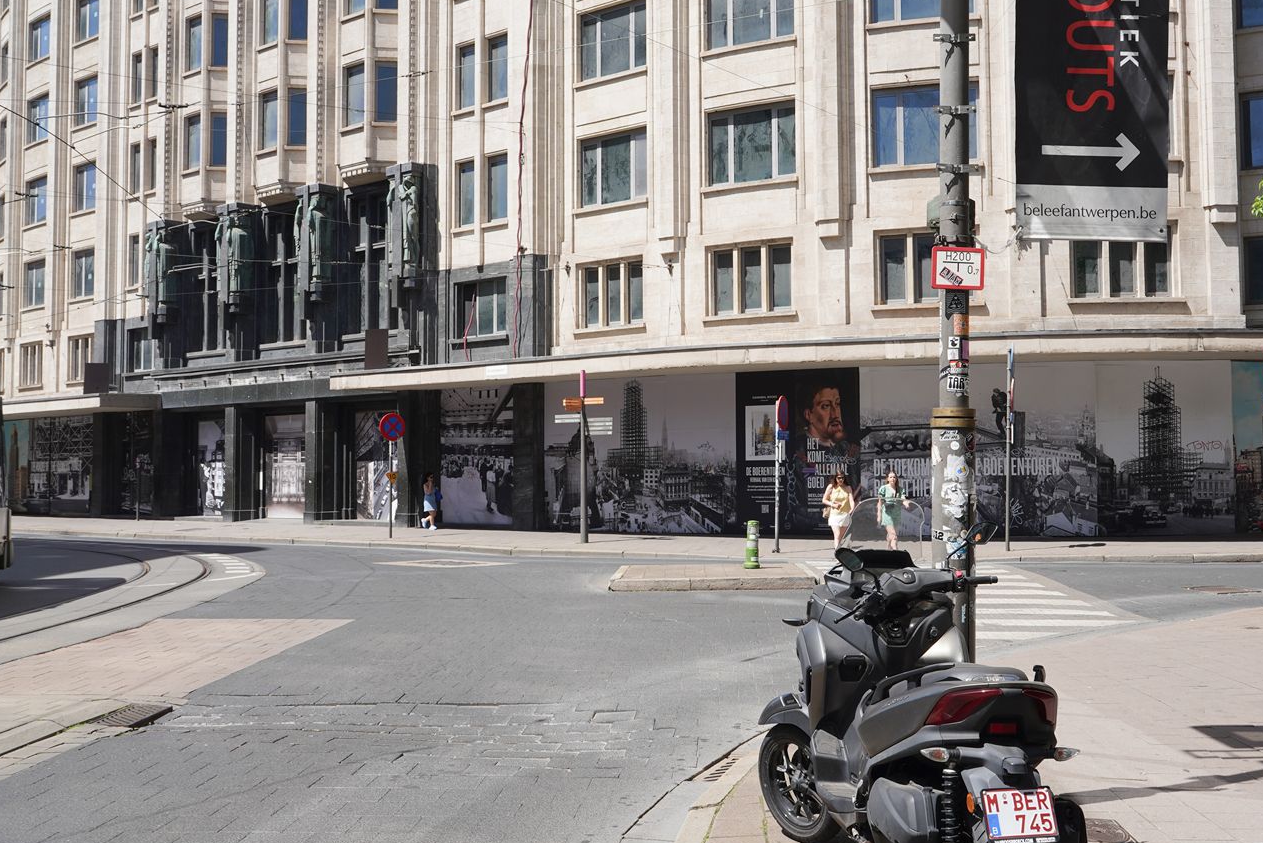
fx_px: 1334
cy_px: 388
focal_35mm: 38
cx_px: 765
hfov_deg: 50.3
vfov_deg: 35.1
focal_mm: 24
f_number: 11
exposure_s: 1/100
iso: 100
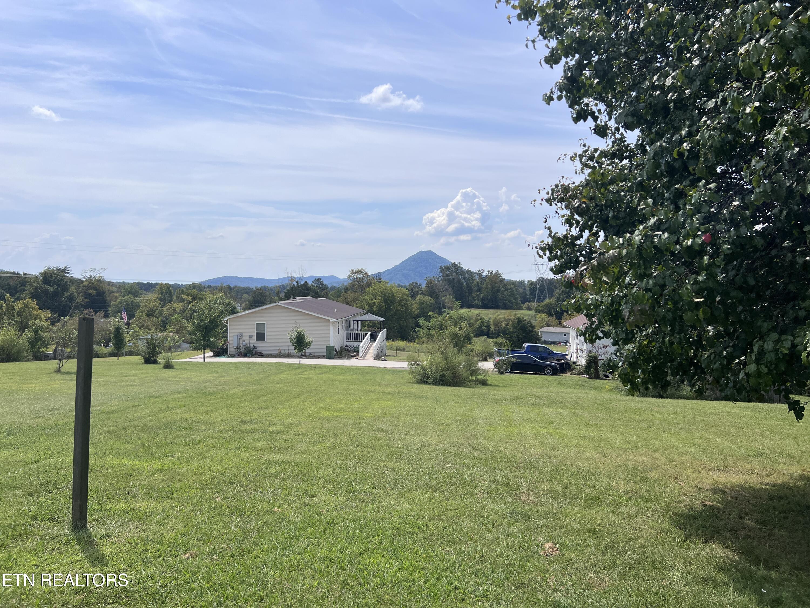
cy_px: 304
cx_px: 405
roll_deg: +0.0
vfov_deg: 53.1
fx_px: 608
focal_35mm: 26
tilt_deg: +0.3
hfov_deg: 67.3
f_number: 1.5
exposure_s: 1/7463
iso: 50
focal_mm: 5.7
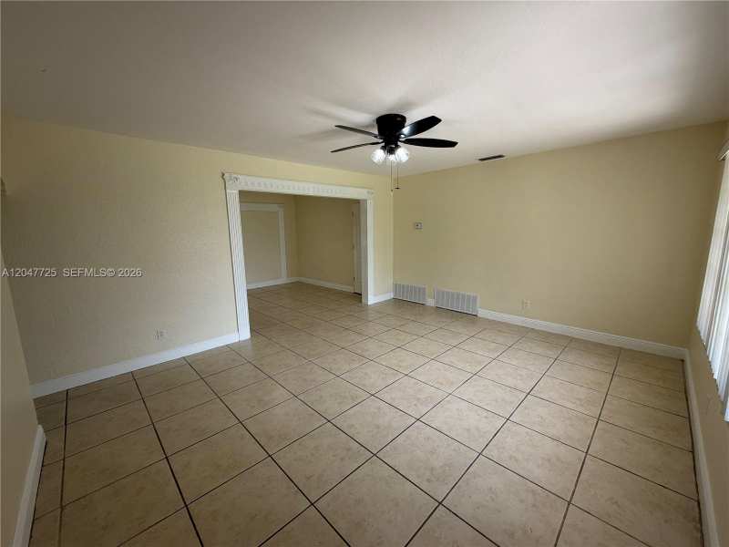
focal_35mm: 14
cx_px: 364
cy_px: 274
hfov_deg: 102.1
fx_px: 295
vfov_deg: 85.7
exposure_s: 1/121
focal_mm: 2.22
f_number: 2.2
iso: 100
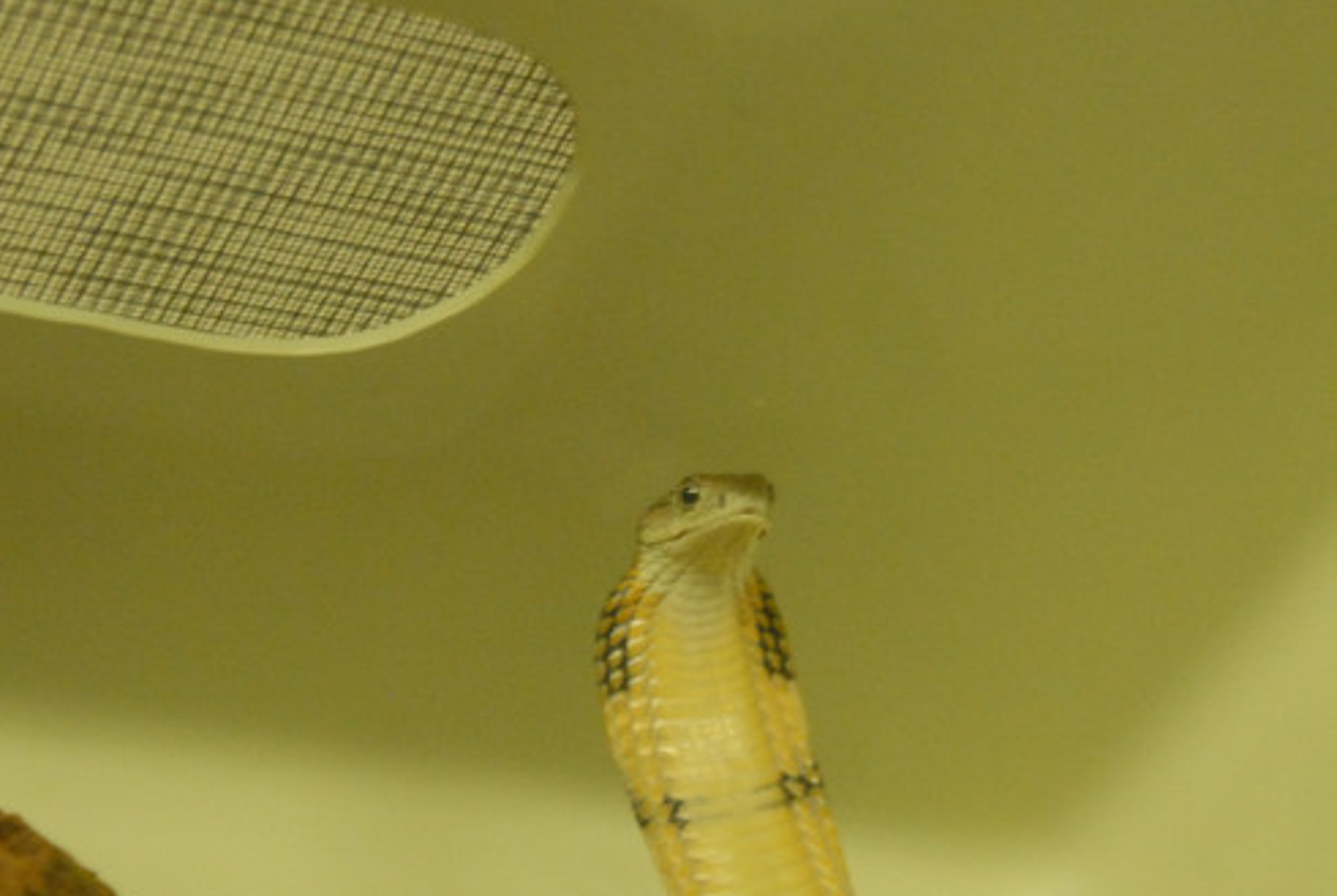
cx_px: 798
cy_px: 530
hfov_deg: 14.9
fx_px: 5096
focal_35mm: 137
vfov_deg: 10.0
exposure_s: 1/60
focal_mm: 56
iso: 1600
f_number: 4
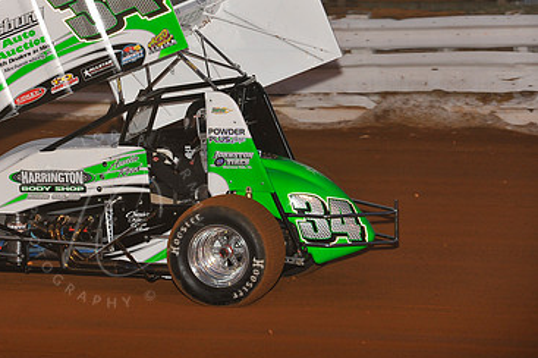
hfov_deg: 9.0
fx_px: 3419
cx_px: 114
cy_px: 84
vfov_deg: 6.0
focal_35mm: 229
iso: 800
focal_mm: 145
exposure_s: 1/320
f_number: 7.1
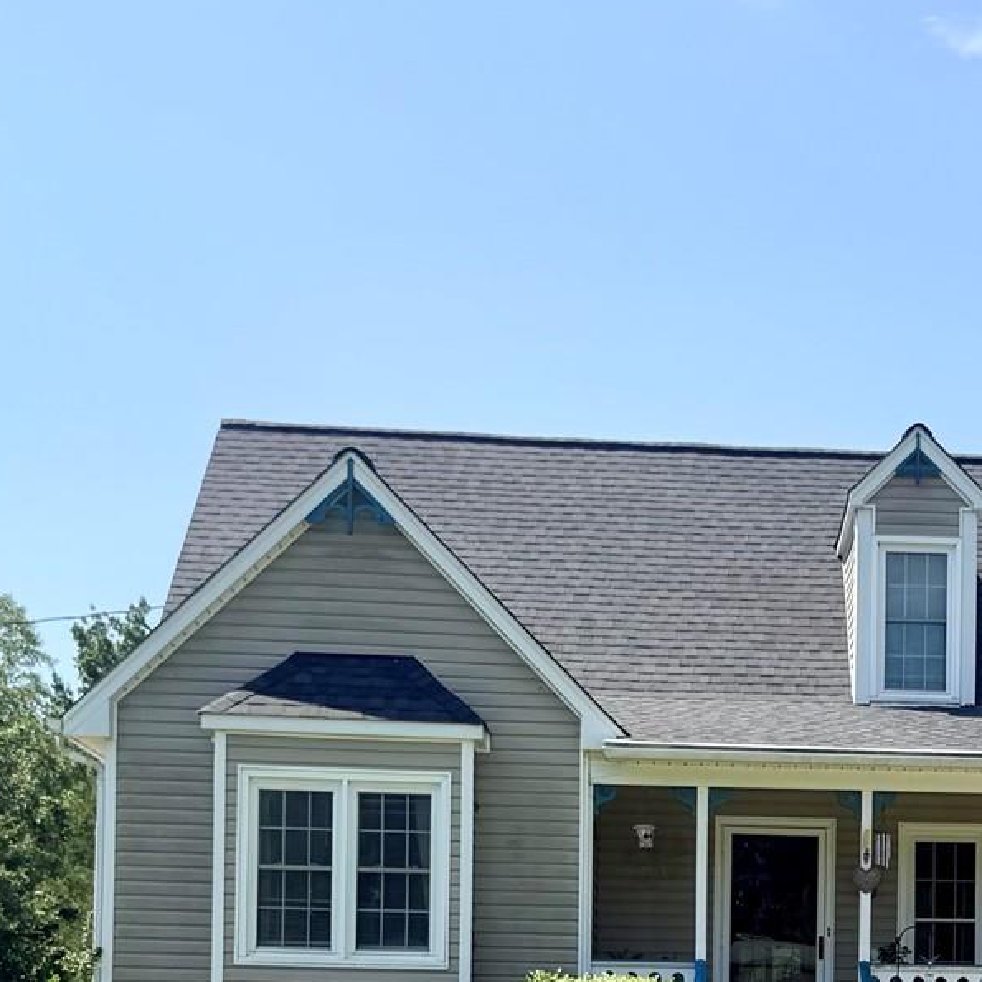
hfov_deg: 23.1
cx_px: 880
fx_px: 2343
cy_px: 1065
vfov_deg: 22.4
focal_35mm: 73
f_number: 1.78
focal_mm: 6.76
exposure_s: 1/3425
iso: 80
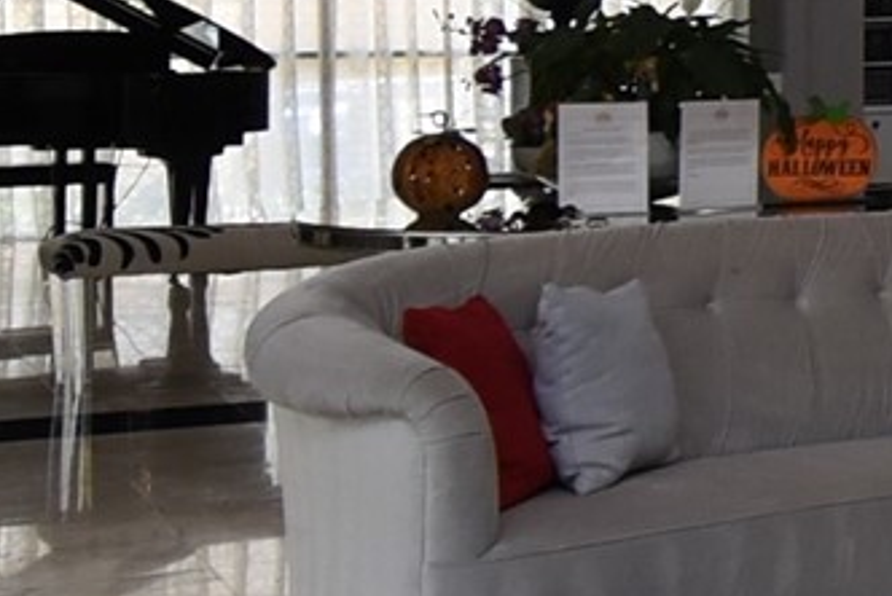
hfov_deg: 17.6
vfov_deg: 13.8
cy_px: -7
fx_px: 2430
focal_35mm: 98
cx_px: 1517
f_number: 5
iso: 500
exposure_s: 1/100
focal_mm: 10
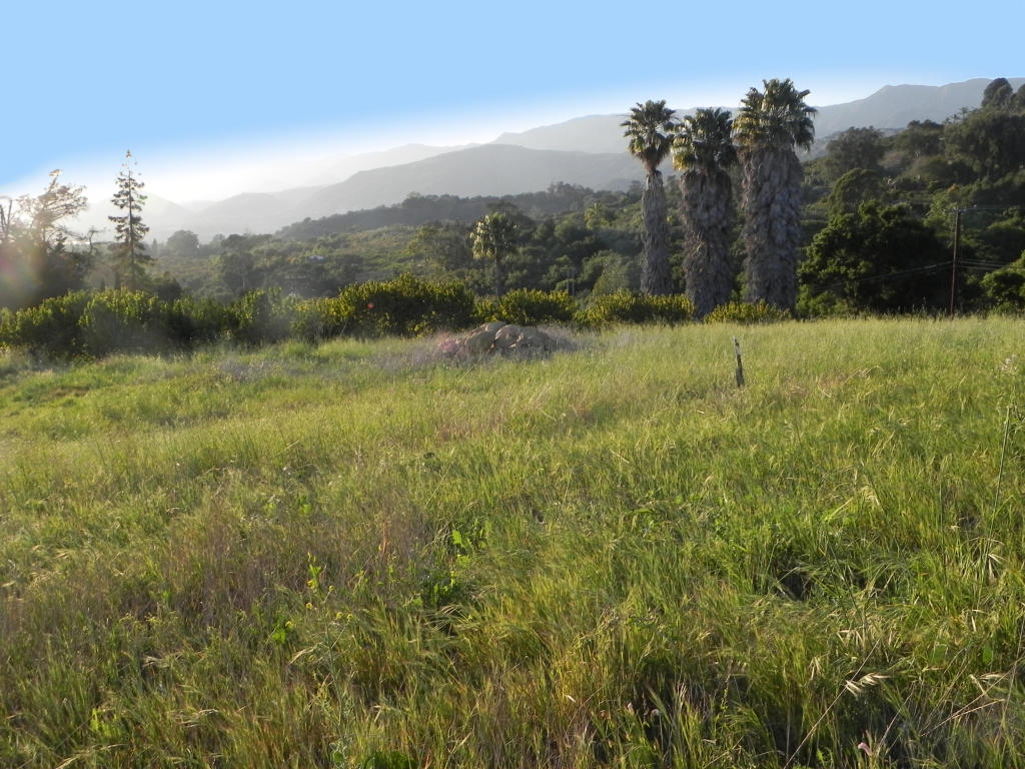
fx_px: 1096
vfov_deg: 38.7
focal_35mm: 37
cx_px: 512
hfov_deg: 50.1
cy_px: 384
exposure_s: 1/278
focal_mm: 6.6
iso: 160
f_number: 5.6
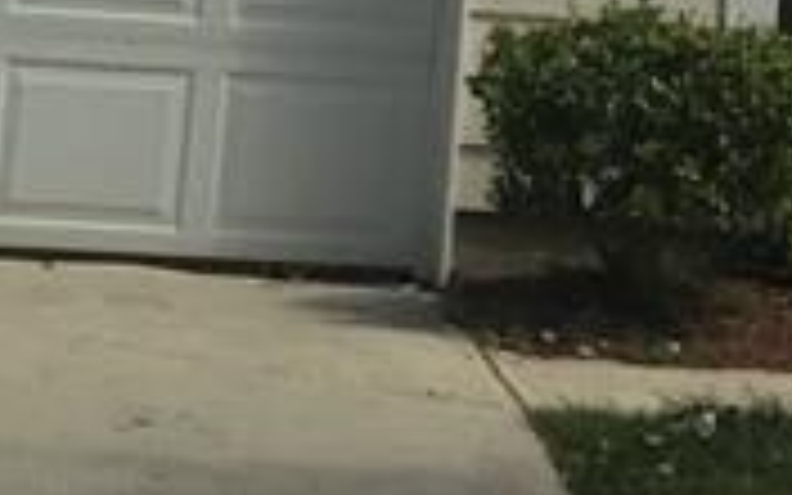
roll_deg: -5.1
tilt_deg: +16.0
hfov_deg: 11.7
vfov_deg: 6.6
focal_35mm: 179
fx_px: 3864
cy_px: -1080
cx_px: 644
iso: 32
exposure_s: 1/2475
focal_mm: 4.15
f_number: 2.2
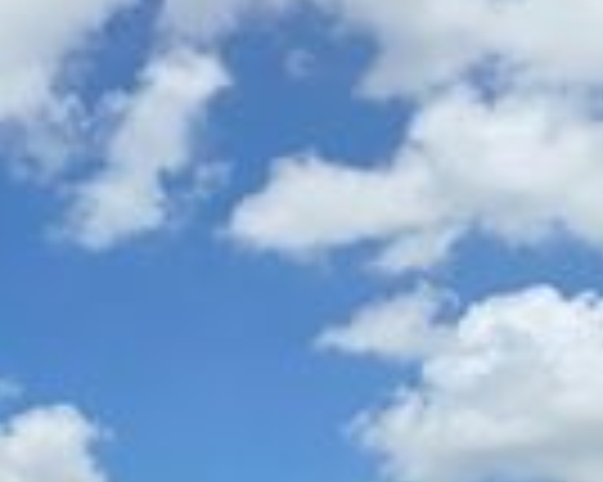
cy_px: 606
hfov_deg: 22.7
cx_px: 252
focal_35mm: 84
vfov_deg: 17.3
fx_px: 1498
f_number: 1.7
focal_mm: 6.3
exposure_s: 1/1376
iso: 12
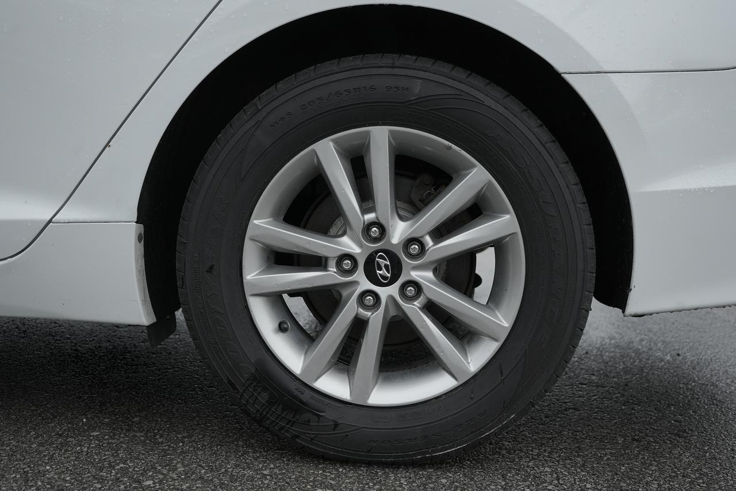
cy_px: 246
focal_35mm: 40
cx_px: 368
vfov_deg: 33.4
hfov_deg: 48.4
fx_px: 818
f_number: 4
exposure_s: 1/4000
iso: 1000
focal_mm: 40
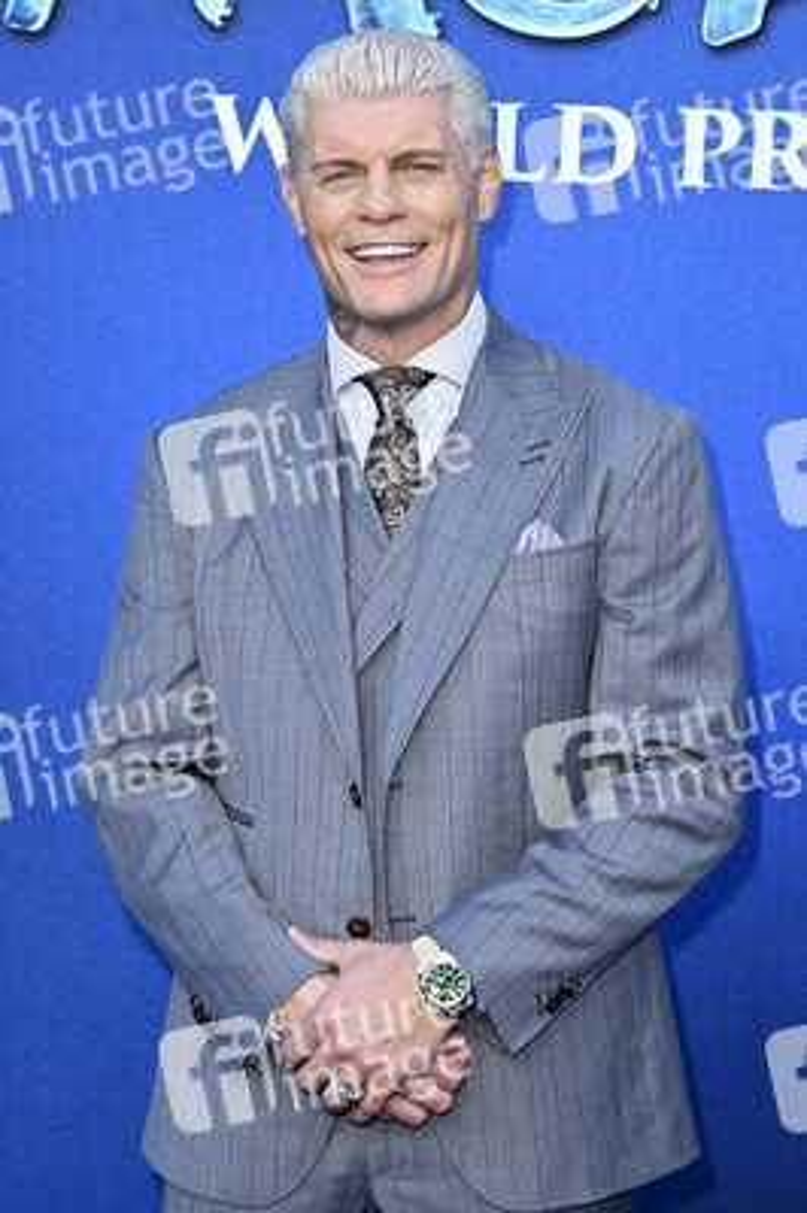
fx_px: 2897
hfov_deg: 15.9
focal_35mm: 86
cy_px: 606
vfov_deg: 23.7
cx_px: 404
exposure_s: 1/250
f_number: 6.3
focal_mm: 86
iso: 800
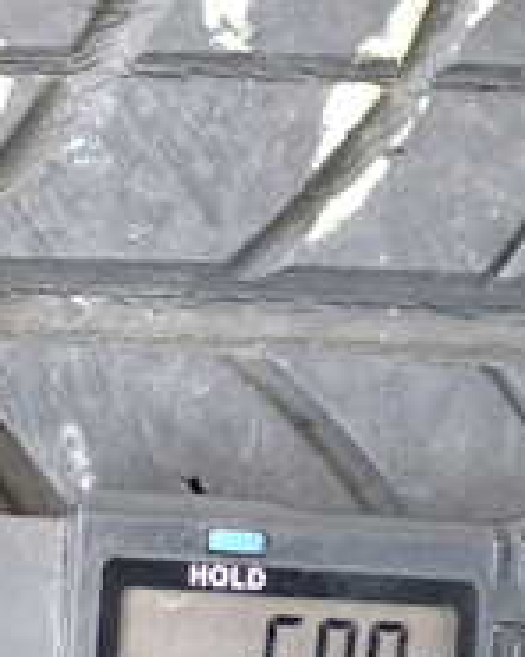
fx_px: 1845
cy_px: 479
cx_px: 82
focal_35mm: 95
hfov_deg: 16.0
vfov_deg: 20.0
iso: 400
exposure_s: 1/30
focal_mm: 5.4
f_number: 2.3
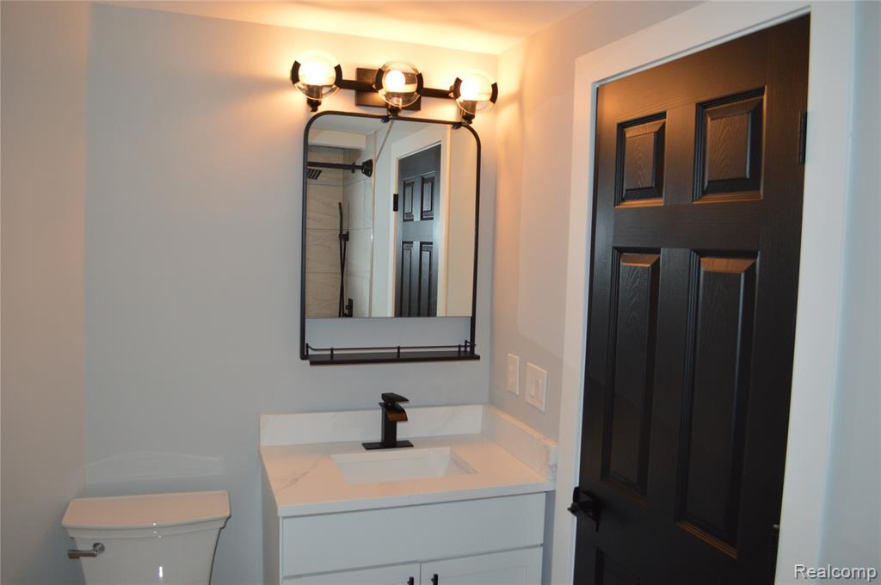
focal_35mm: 27
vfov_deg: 47.8
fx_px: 660
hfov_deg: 67.4
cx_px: 440
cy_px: 292
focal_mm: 18
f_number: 3.5
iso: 720
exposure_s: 1/60
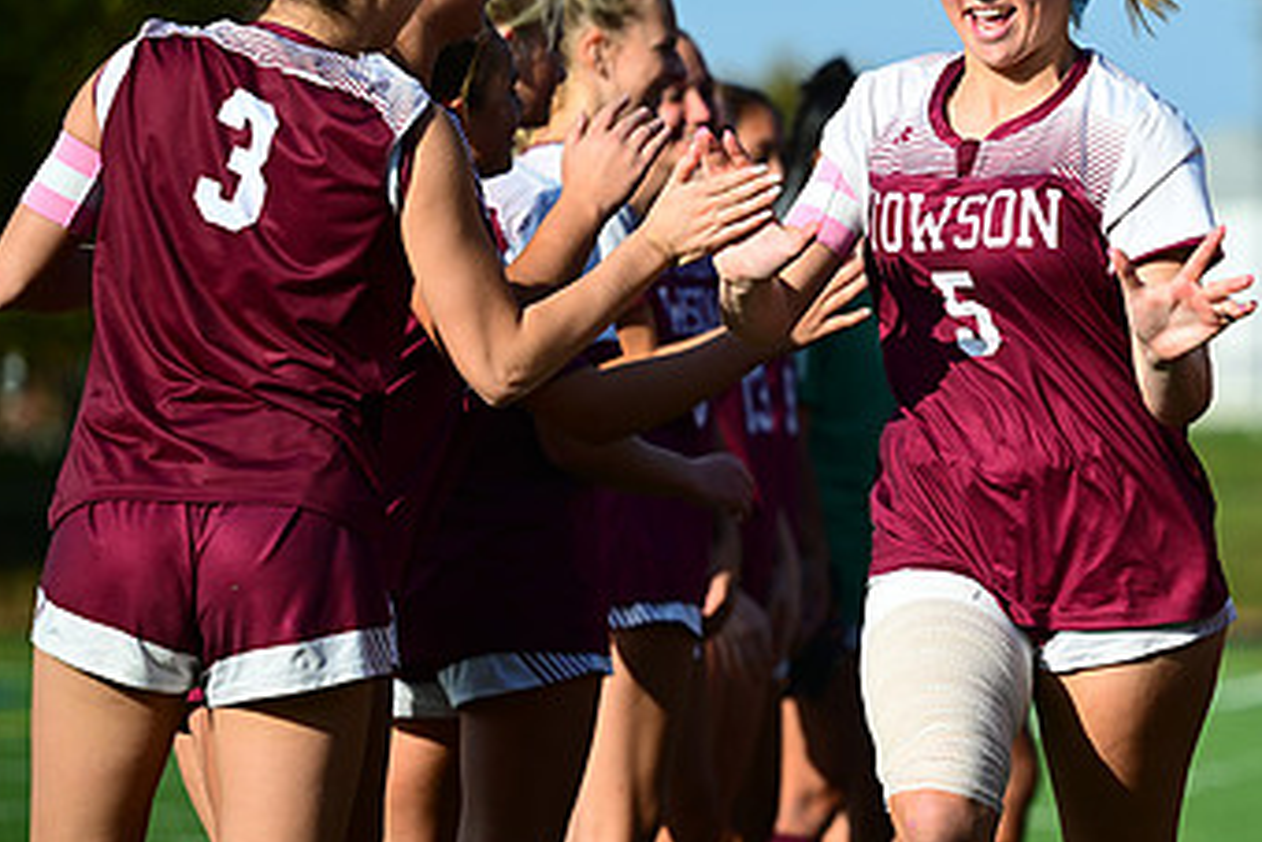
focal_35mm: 247
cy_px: 388
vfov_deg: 5.6
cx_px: 1047
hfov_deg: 8.3
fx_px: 8662
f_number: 3.2
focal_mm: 145
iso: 140
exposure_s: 1/2000
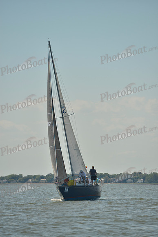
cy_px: 118
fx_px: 1316
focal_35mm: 200
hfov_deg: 6.9
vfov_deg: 10.3
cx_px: 79
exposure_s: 1/1250
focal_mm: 200
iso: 200
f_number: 5.6
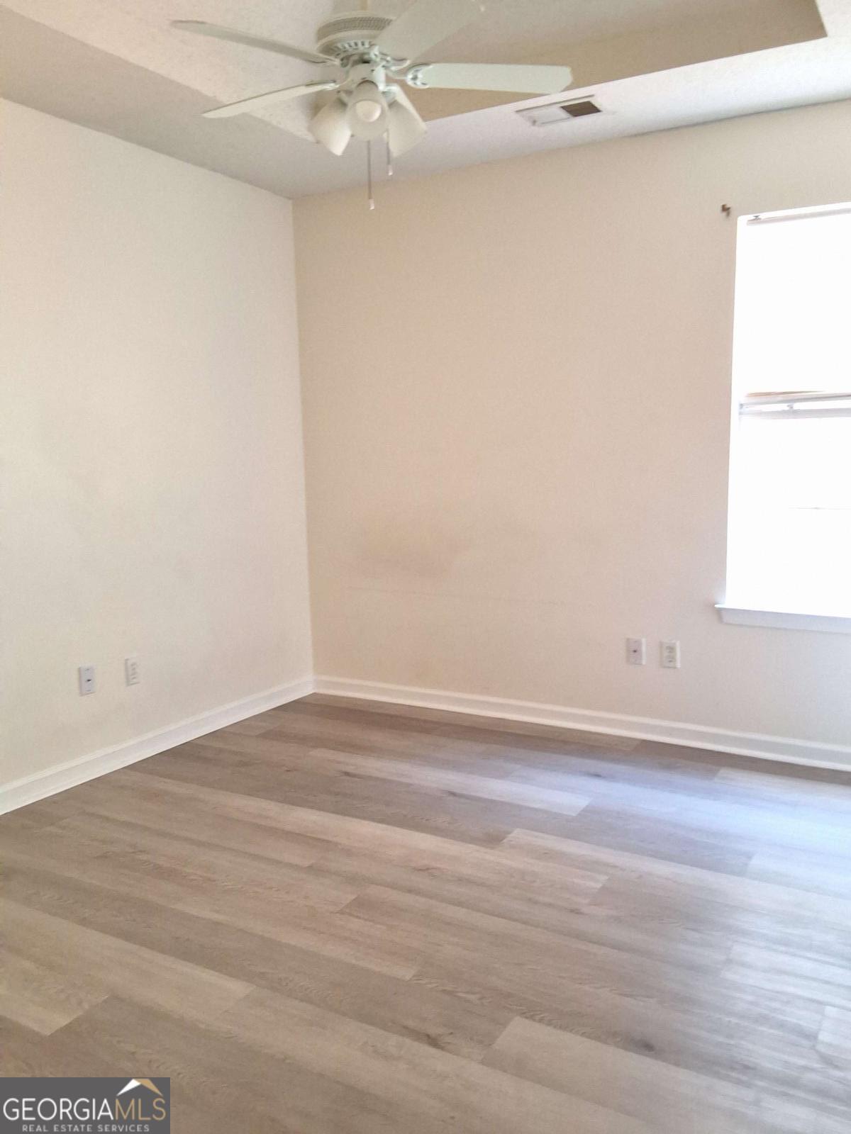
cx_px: 426
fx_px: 918
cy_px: 567
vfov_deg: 63.4
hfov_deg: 49.7
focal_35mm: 28
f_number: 1.9
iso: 320
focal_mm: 2.91
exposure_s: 1/20
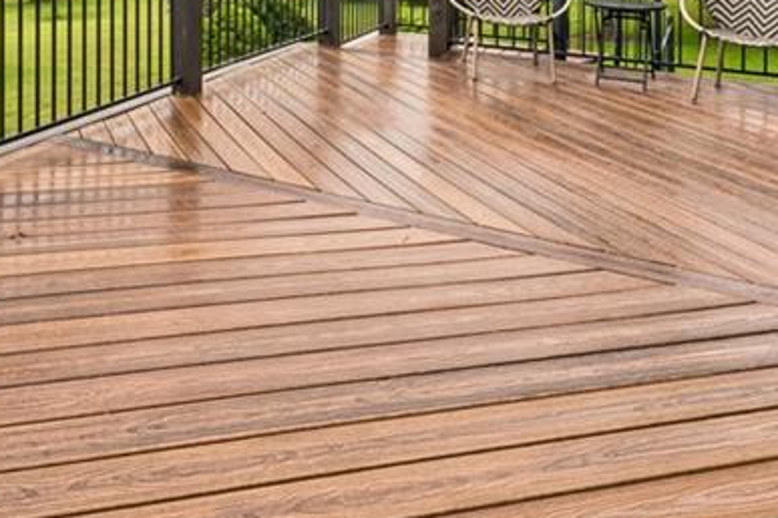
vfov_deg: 30.2
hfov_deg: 49.2
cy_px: -116
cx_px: 167
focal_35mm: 37
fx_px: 800
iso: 100
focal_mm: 14
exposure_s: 1/4
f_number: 22
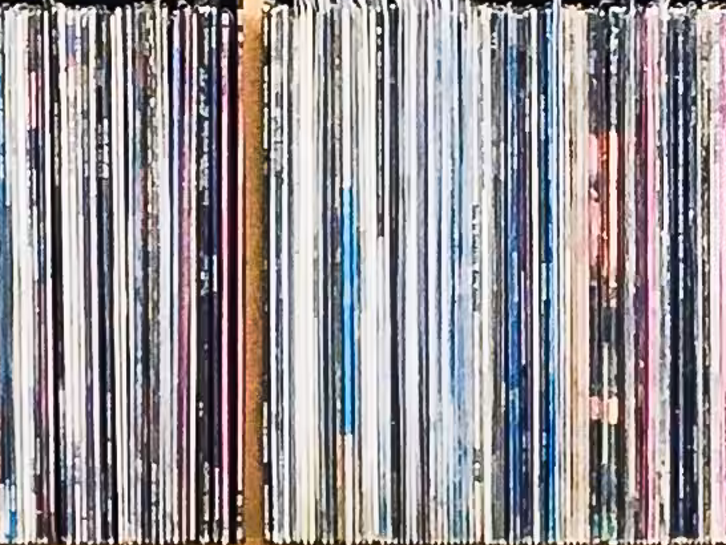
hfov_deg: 9.2
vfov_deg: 6.9
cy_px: 582
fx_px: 4490
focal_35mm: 214
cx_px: 140
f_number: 2.2
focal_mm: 4.15
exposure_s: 1/30
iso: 50
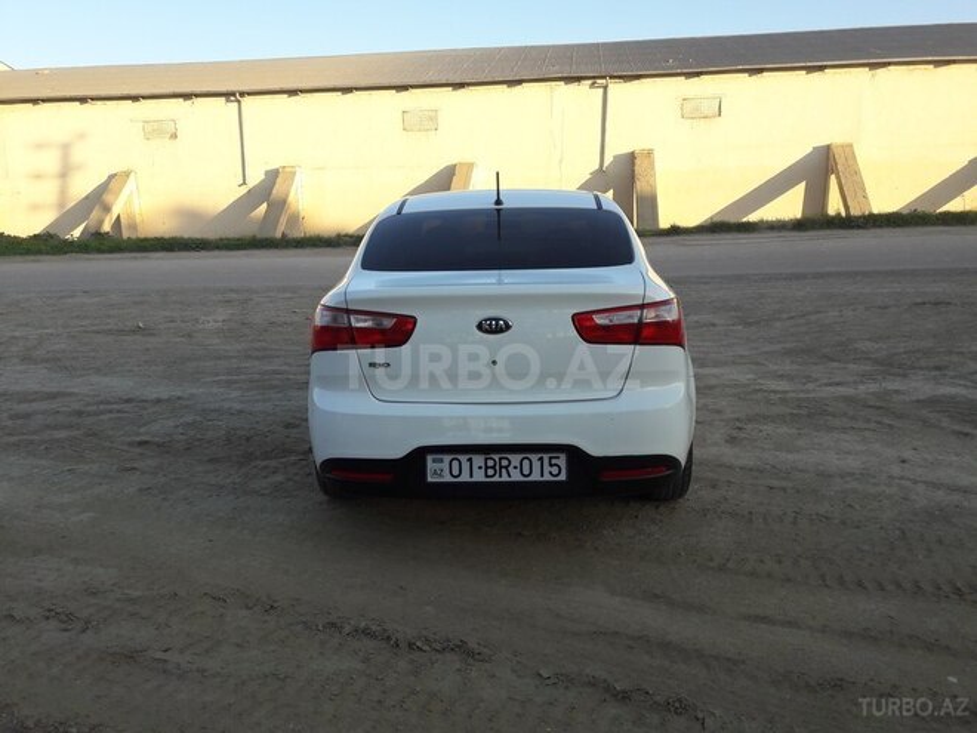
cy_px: 366
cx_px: 488
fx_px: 790
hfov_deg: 63.4
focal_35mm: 28
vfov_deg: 49.7
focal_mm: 3.7
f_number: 1.9
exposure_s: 1/505
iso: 40
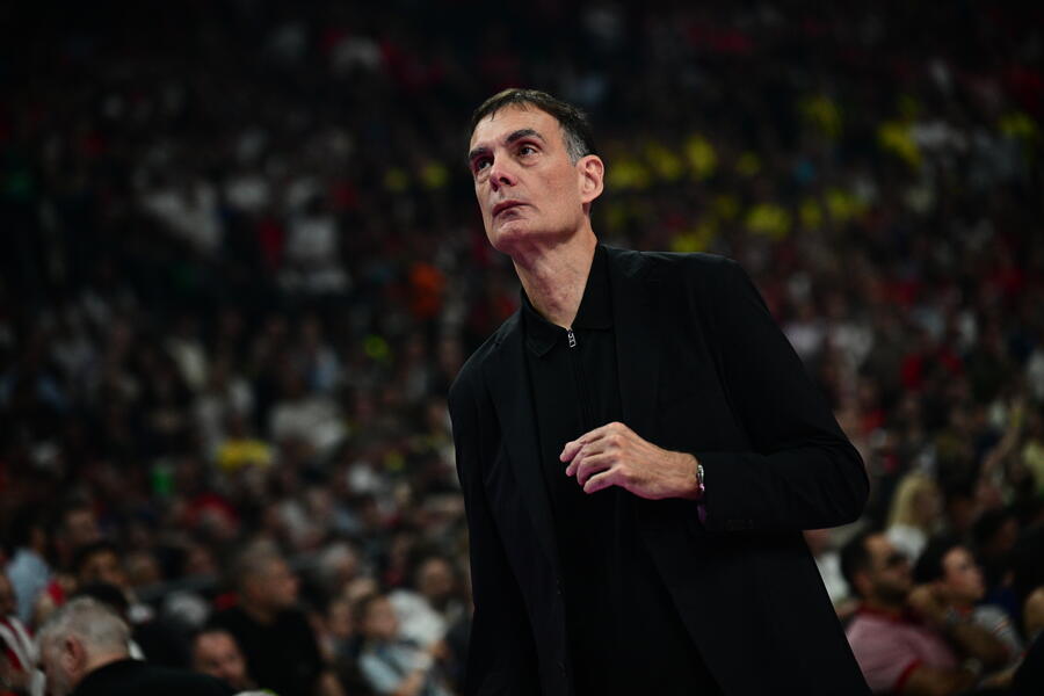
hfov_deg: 16.0
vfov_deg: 10.7
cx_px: 522
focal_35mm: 128
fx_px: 3712
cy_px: 348
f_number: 3.2
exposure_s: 1/800
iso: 2500
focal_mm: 128
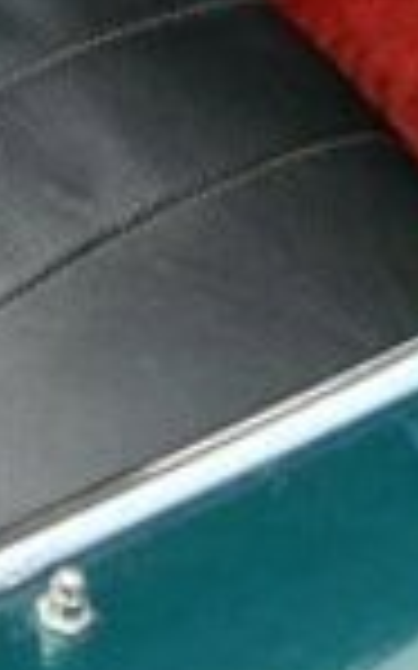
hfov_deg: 4.7
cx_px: -1065
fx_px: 4727
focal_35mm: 259
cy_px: -780
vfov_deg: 7.7
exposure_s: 1/125
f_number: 5.6
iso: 100
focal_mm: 21
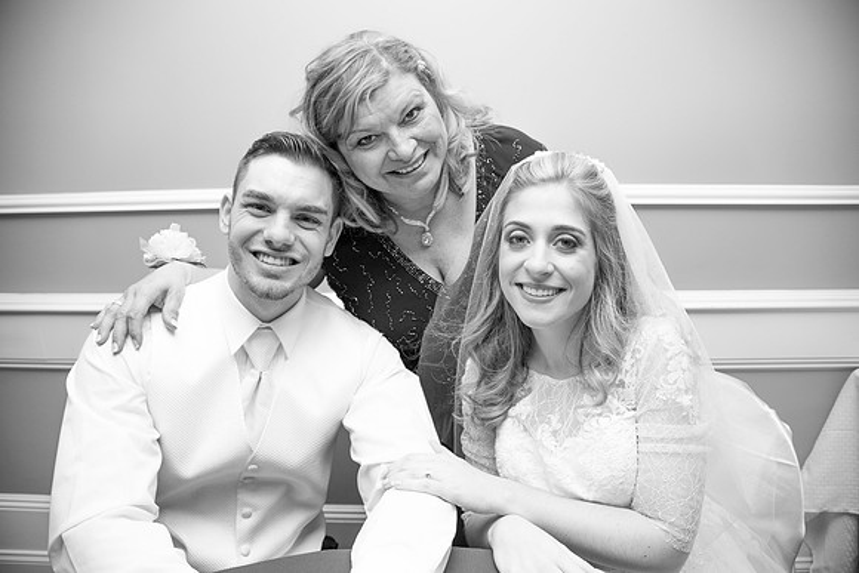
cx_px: 430
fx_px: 573
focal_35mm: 24
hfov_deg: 73.7
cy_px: 286
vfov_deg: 53.2
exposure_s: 1/200
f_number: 4
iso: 1000
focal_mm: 24
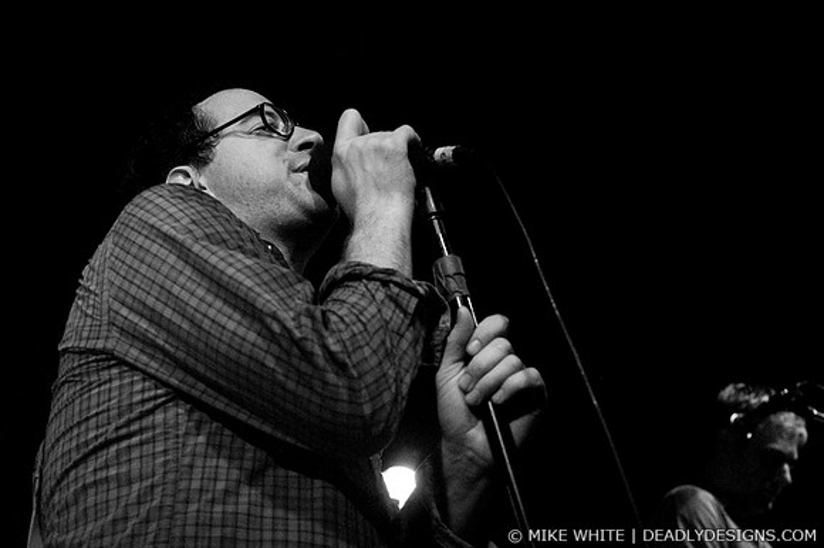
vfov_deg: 25.7
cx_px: 412
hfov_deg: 37.9
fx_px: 1201
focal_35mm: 52
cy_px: 274
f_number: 2.8
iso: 800
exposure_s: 1/80
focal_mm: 35
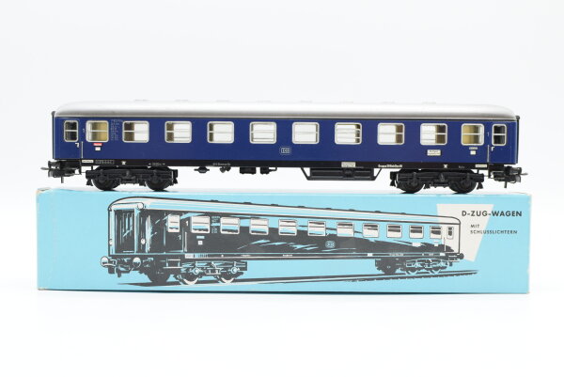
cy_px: 188
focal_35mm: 52
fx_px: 823
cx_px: 282
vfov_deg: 25.8
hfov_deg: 37.8
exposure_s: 1/125
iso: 400
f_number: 8
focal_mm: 35
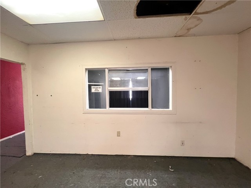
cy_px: 94
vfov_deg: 89.9
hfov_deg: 106.2
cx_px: 126
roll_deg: +2.8
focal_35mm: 13
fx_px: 94
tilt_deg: +1.0
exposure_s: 1/60
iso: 200
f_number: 1.8
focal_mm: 1.57
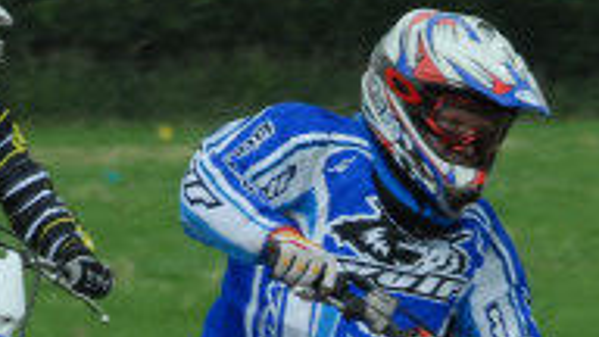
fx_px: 17157
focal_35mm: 1080
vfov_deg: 1.1
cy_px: 490
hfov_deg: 2.0
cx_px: 359
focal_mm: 165
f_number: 11
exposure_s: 1/320
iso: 400
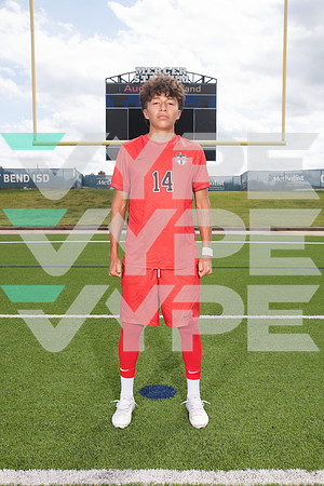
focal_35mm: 35
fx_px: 472
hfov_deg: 37.9
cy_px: 243
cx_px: 162
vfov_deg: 54.4
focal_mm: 35
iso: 125
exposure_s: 1/400
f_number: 7.1
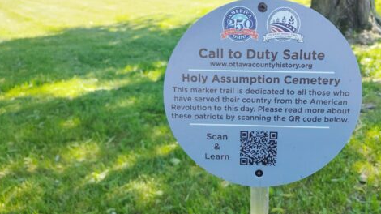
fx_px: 323
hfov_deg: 60.3
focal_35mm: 32
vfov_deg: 36.6
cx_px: 235
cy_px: 91
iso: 100
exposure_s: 1/429
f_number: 1.8
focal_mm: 5.56
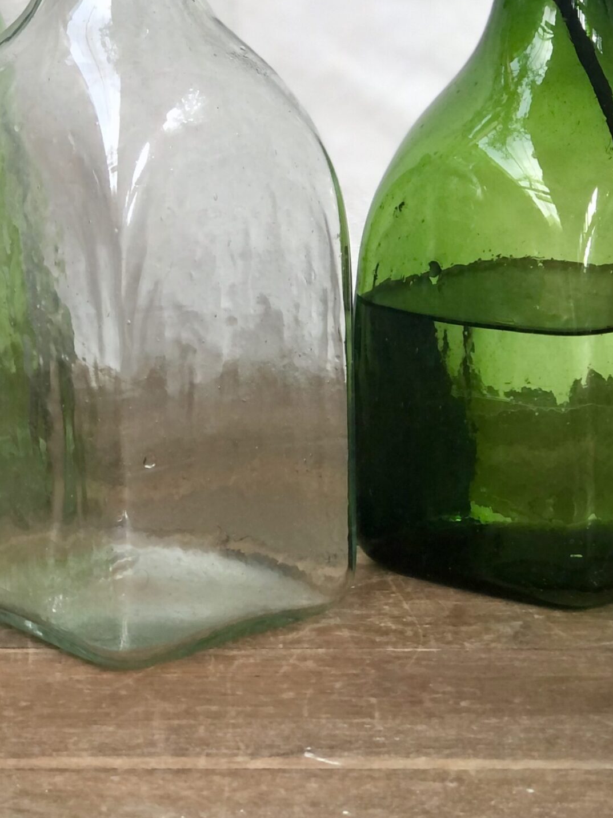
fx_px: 2409
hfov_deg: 14.5
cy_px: 87
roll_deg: +1.1
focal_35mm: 102
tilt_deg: -5.8
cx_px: 228
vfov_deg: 18.9
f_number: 2.8
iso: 32
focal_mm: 6.6
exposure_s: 1/30
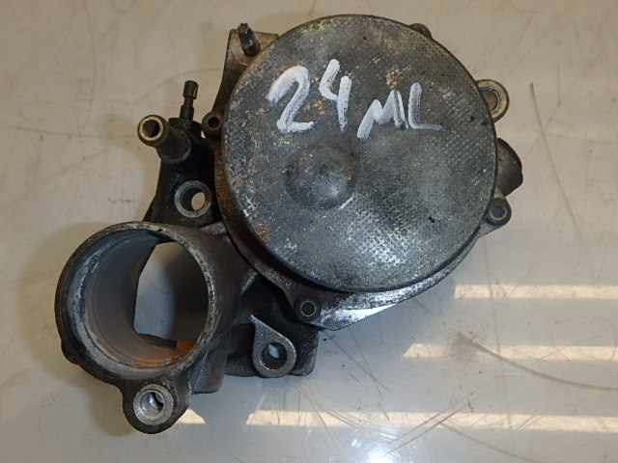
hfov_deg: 58.4
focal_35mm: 31
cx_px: 309
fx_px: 553
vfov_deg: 45.4
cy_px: 232
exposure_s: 1/160
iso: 250
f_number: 4.7
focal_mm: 5.6
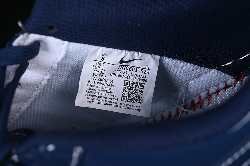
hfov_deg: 27.0
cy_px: 83
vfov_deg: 18.2
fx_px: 521
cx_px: 125
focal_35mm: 75
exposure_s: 1/60
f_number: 6.3
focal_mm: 50
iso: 160
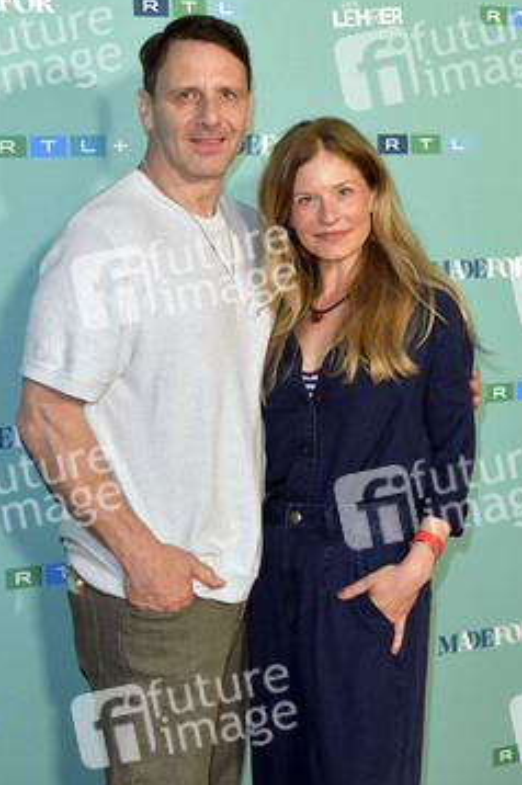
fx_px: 1460
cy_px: 388
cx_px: 248
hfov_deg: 20.3
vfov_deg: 30.1
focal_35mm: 67
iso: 1600
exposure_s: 1/250
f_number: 6.3
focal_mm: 60
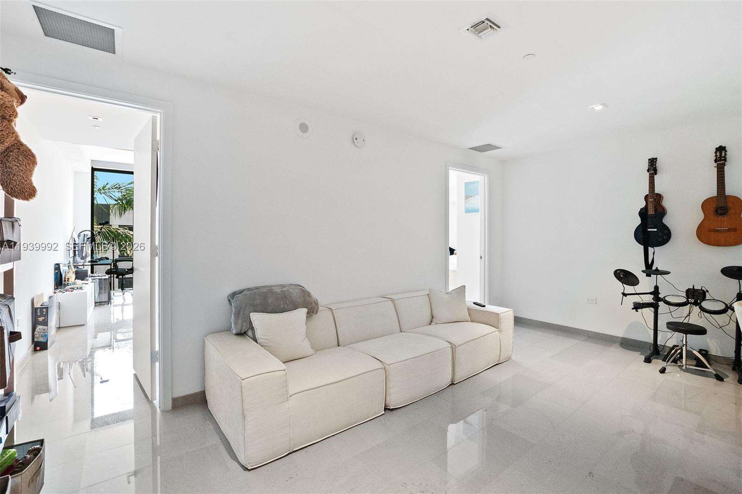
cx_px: 371
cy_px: 247
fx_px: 309
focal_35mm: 15
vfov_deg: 77.3
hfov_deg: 100.4
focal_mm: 10
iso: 4500
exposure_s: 1/15
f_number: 8
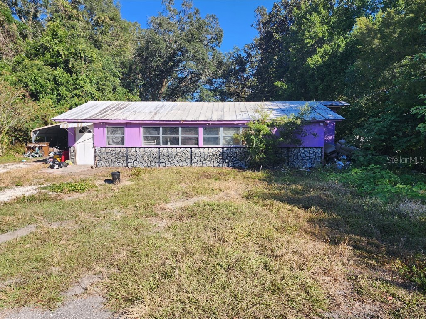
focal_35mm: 23
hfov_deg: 73.9
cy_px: 160
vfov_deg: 58.9
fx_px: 283
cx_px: 213
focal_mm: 6.4
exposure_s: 1/677
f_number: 1.8
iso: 12
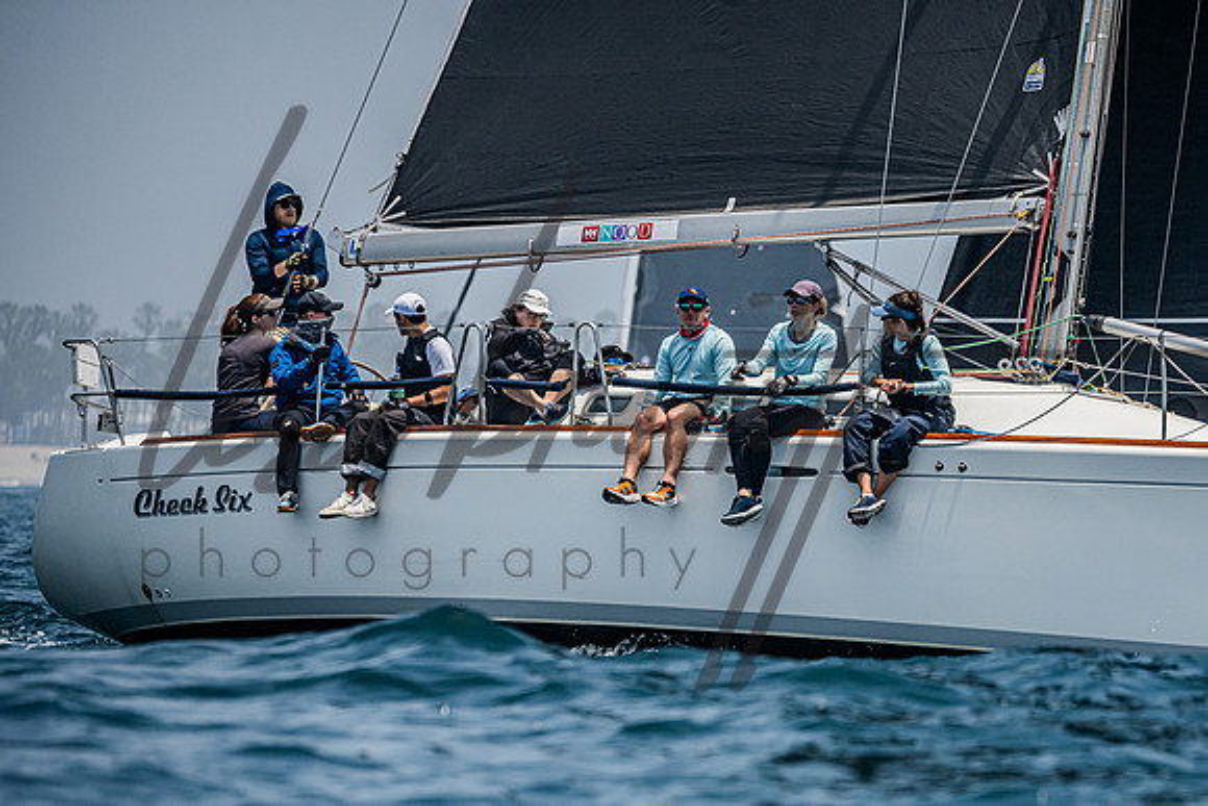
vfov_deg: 3.3
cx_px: 839
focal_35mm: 419
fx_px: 14069
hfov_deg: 4.9
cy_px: 545
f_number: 6.3
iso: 400
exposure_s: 1/5000
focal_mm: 300
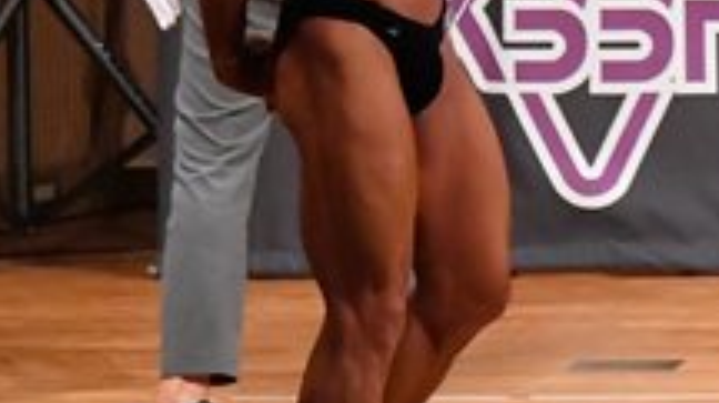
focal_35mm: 704
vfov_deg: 1.7
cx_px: 727
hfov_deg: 3.1
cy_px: 90
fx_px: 13409
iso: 11400
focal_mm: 125
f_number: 5.6
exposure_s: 1/400
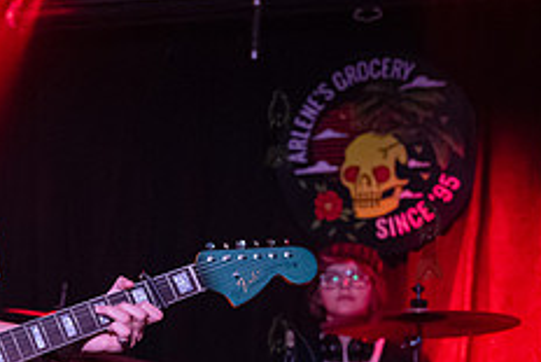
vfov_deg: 13.7
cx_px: -23
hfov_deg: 19.7
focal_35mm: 100
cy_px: 239
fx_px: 1504
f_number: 3.2
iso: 16000
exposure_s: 1/320
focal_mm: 40
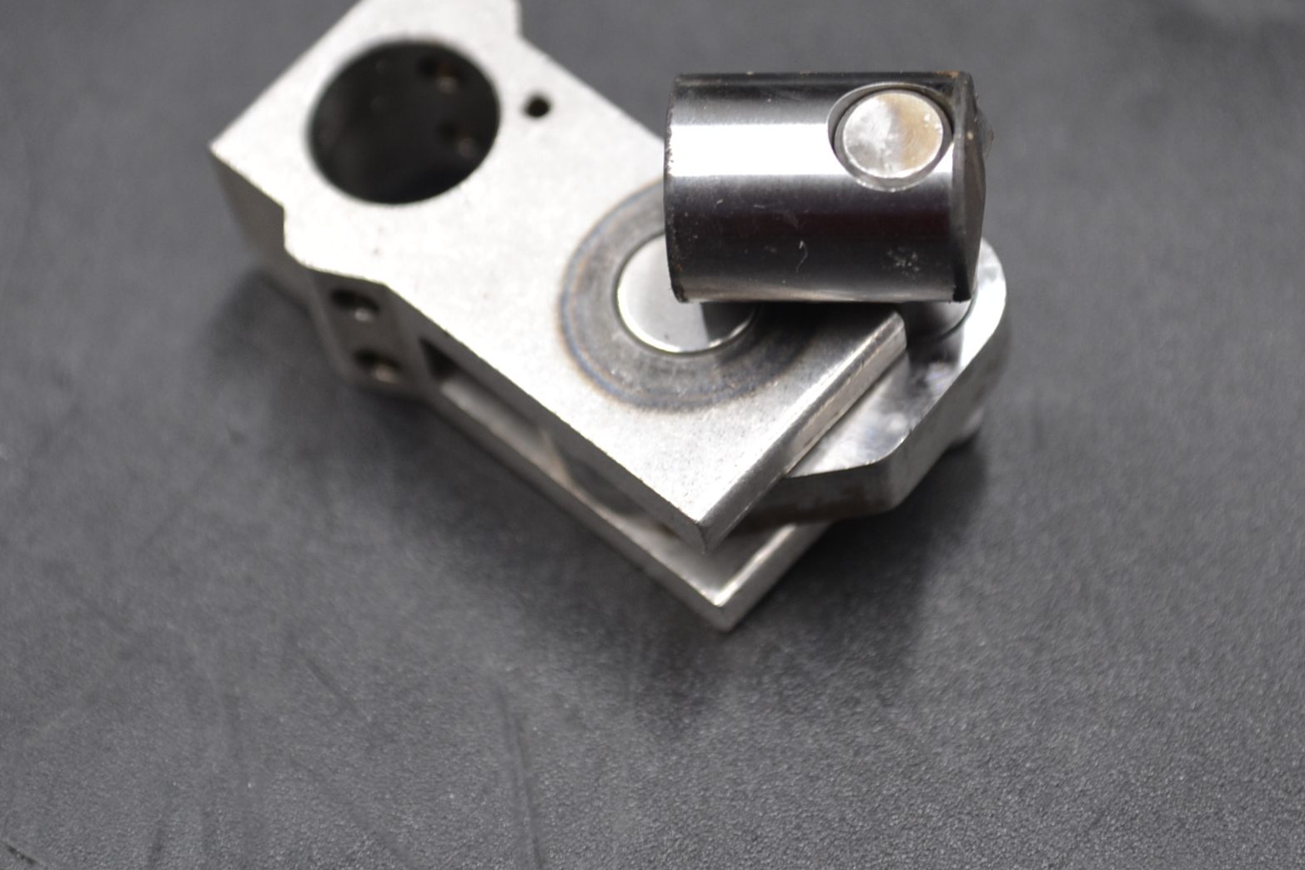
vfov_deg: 12.9
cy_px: 238
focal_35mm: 106
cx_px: 586
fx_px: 3842
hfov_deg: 19.3
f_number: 5.6
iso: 400
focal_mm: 48
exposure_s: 1/30
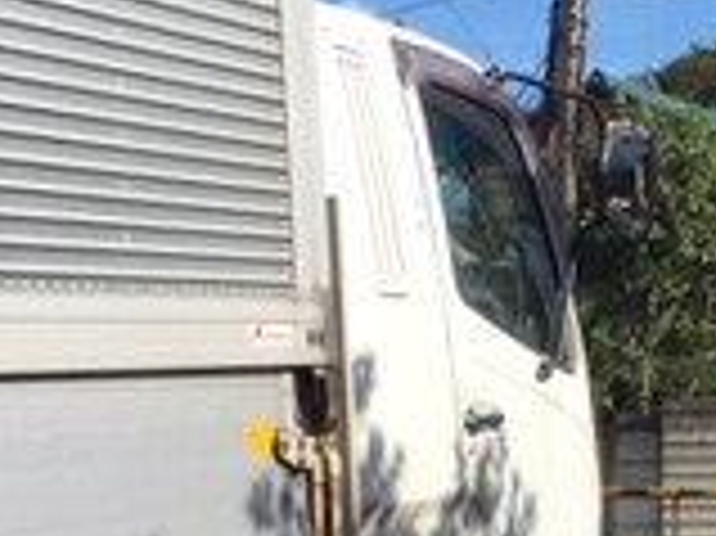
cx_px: 856
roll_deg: -0.3
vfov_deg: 12.6
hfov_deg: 16.2
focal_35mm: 117
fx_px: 2418
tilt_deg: +0.5
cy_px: 414
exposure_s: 1/1980
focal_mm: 4.15
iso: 32
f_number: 2.2
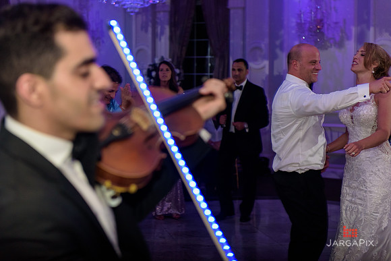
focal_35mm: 70
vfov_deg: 19.5
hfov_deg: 28.8
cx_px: 196
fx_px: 760
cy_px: 130
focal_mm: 70
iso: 1600
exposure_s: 1/125
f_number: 3.2
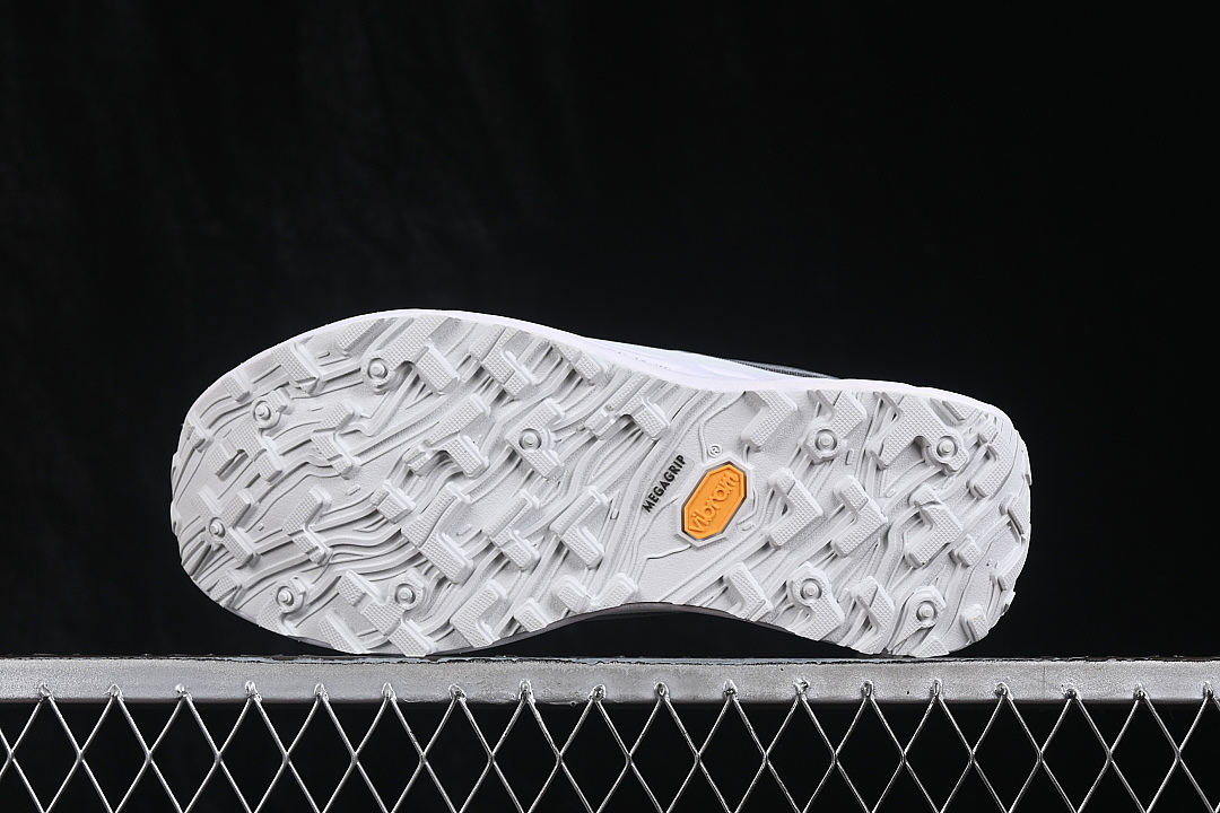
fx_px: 2541
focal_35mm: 75
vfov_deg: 18.2
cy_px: 406
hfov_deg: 27.0
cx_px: 610
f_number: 8
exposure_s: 1/80
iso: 160
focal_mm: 50
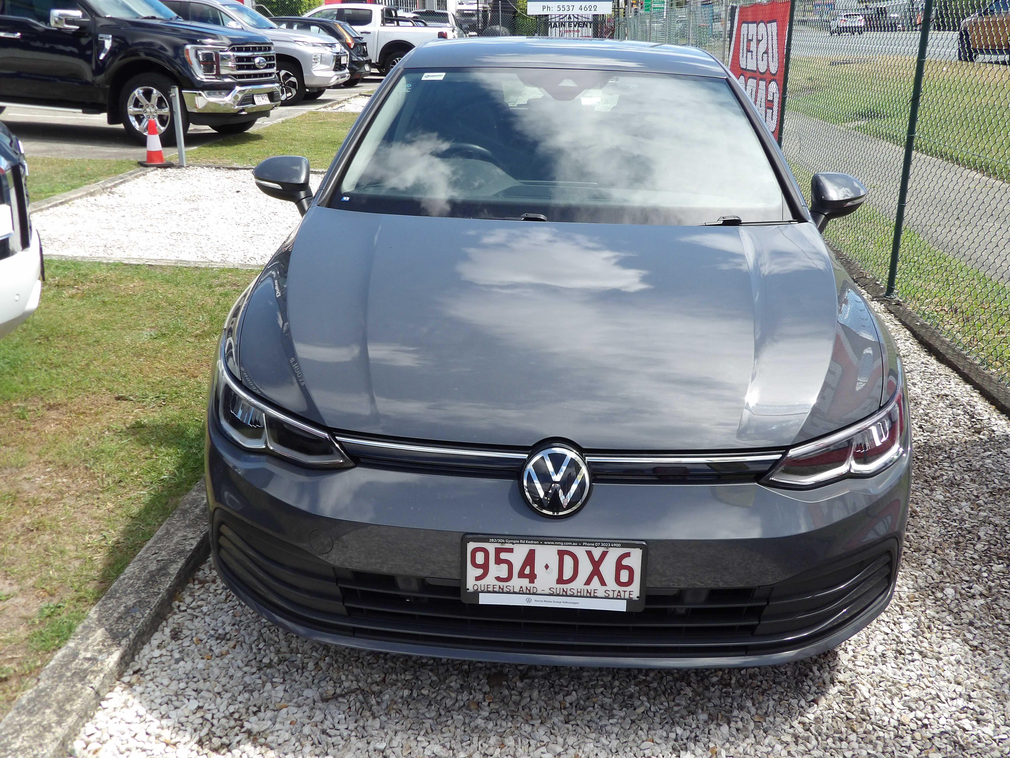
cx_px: 505
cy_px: 379
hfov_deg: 55.4
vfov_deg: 42.9
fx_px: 963
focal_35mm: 33
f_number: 3.6
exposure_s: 1/462
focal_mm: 5.9
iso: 100
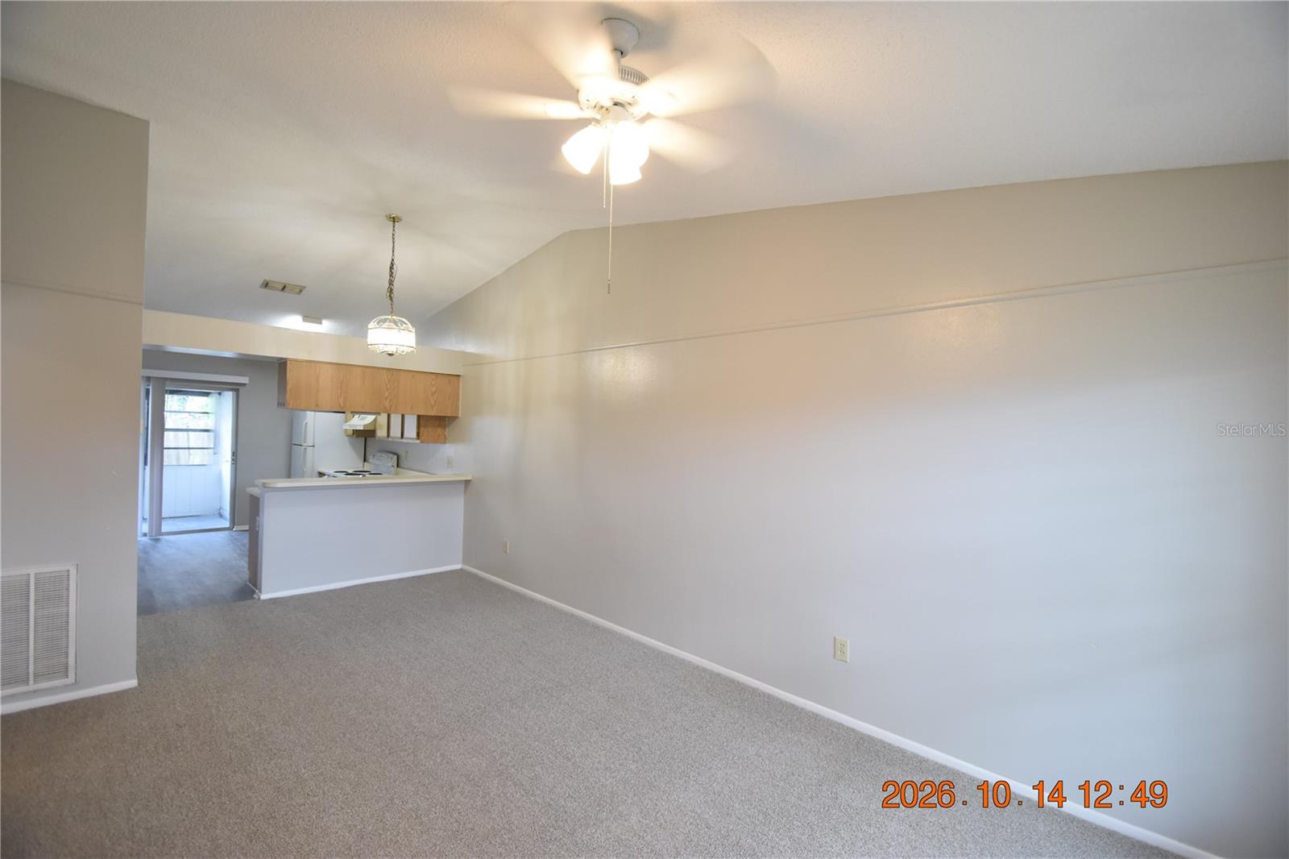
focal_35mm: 15
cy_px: 430
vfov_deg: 77.3
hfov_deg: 100.4
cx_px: 644
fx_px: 537
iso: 800
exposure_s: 1/60
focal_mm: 10
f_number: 4
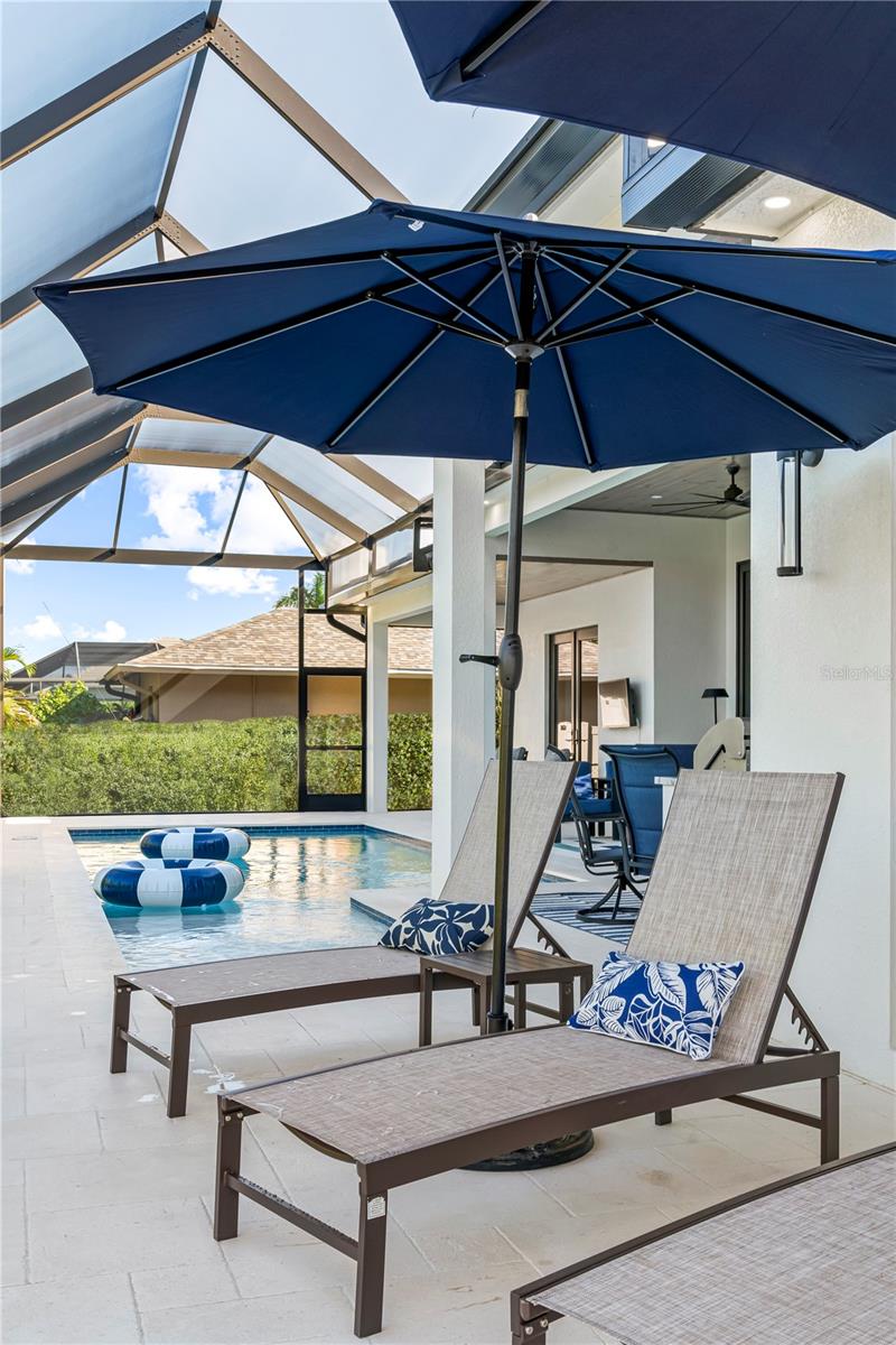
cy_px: 672
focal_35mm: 33
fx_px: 1232
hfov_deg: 40.0
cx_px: 448
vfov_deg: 57.2
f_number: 10
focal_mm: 33
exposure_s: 1/13
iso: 400
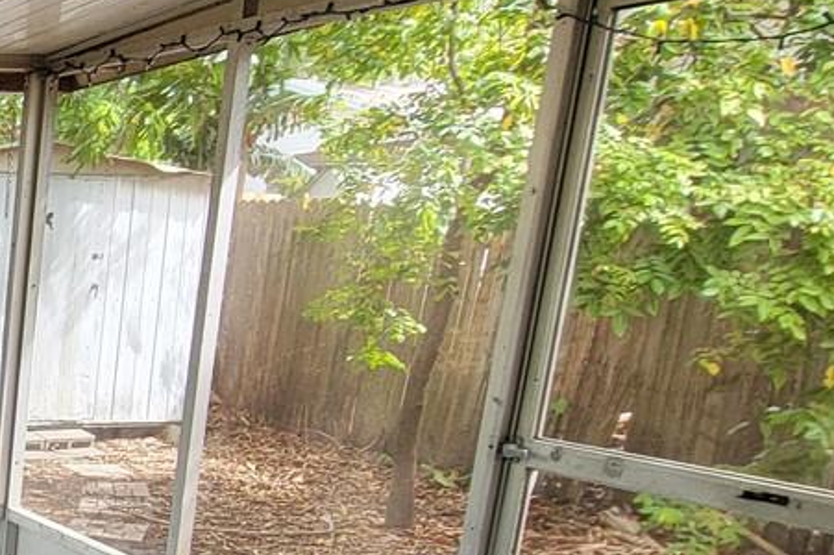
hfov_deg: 27.2
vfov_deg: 27.1
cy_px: 494
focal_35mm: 48
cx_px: -444
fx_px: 1111
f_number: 2.2
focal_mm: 2.2
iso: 80
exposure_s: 1/60
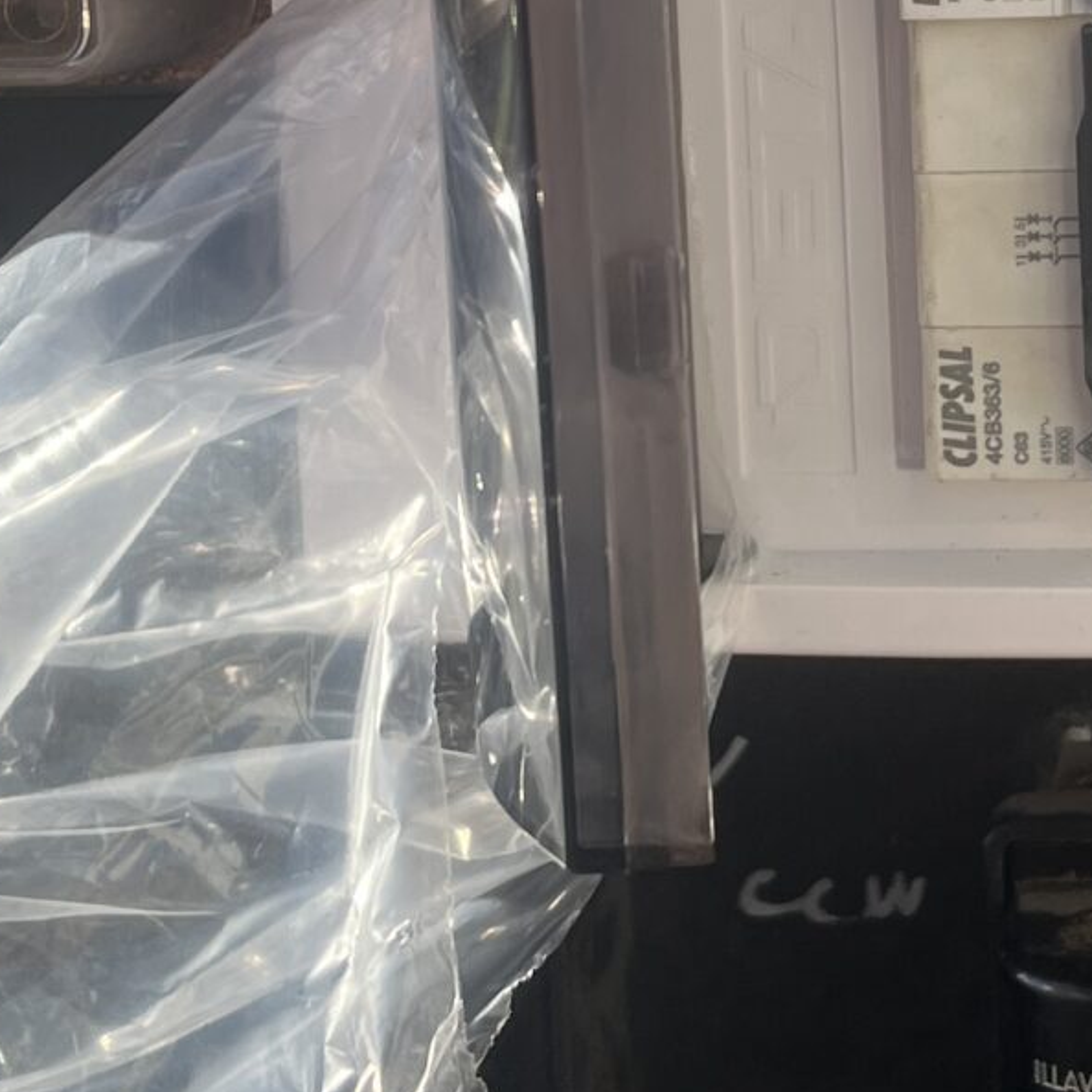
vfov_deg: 17.2
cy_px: -2
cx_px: 884
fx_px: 3533
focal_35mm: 99
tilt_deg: -4.9
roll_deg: +1.6
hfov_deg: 17.4
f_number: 1.6
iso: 50
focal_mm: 5.1
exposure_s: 1/1458
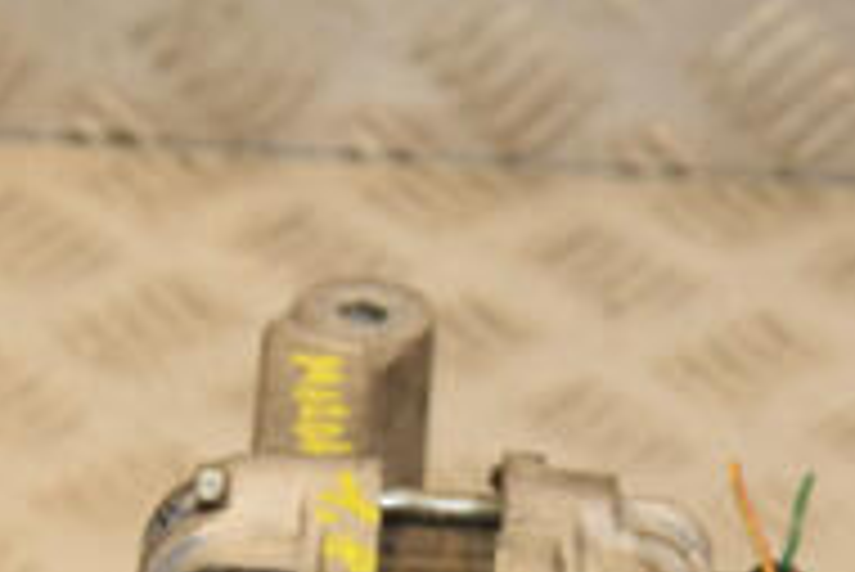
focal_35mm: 227
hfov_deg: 9.1
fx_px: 5395
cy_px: 860
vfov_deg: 6.0
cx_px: 549
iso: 800
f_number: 6.3
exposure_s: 1/200
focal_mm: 48
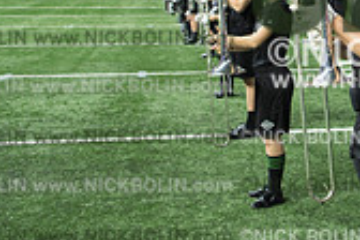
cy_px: -12
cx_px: 403
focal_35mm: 83
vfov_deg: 16.1
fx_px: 830
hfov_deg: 22.9
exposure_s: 1/200
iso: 560
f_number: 3.2
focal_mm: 24
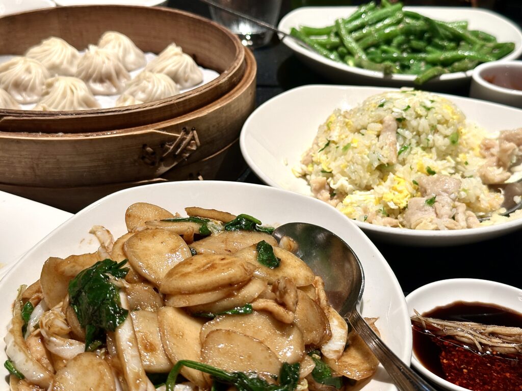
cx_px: 261
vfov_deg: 30.3
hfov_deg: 39.7
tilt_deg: -30.0
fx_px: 724
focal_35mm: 48
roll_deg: -0.5
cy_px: 196
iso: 80
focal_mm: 6.86
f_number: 1.78
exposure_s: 1/60
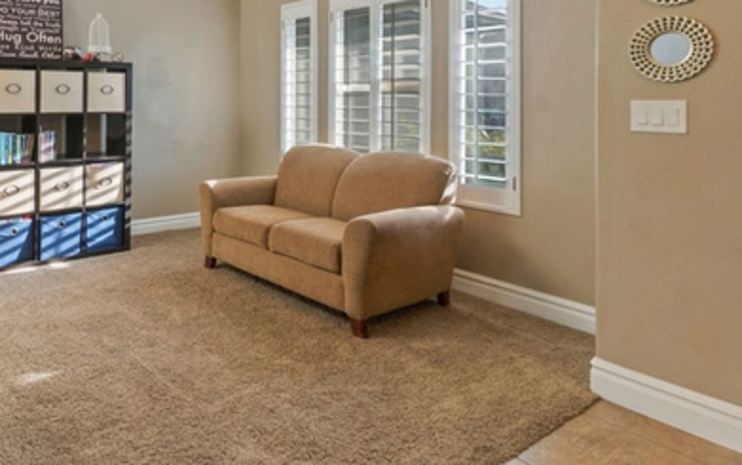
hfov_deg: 68.0
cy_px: 86
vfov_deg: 46.5
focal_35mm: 25
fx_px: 506
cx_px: 188
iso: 400
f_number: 13
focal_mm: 10
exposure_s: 1/2
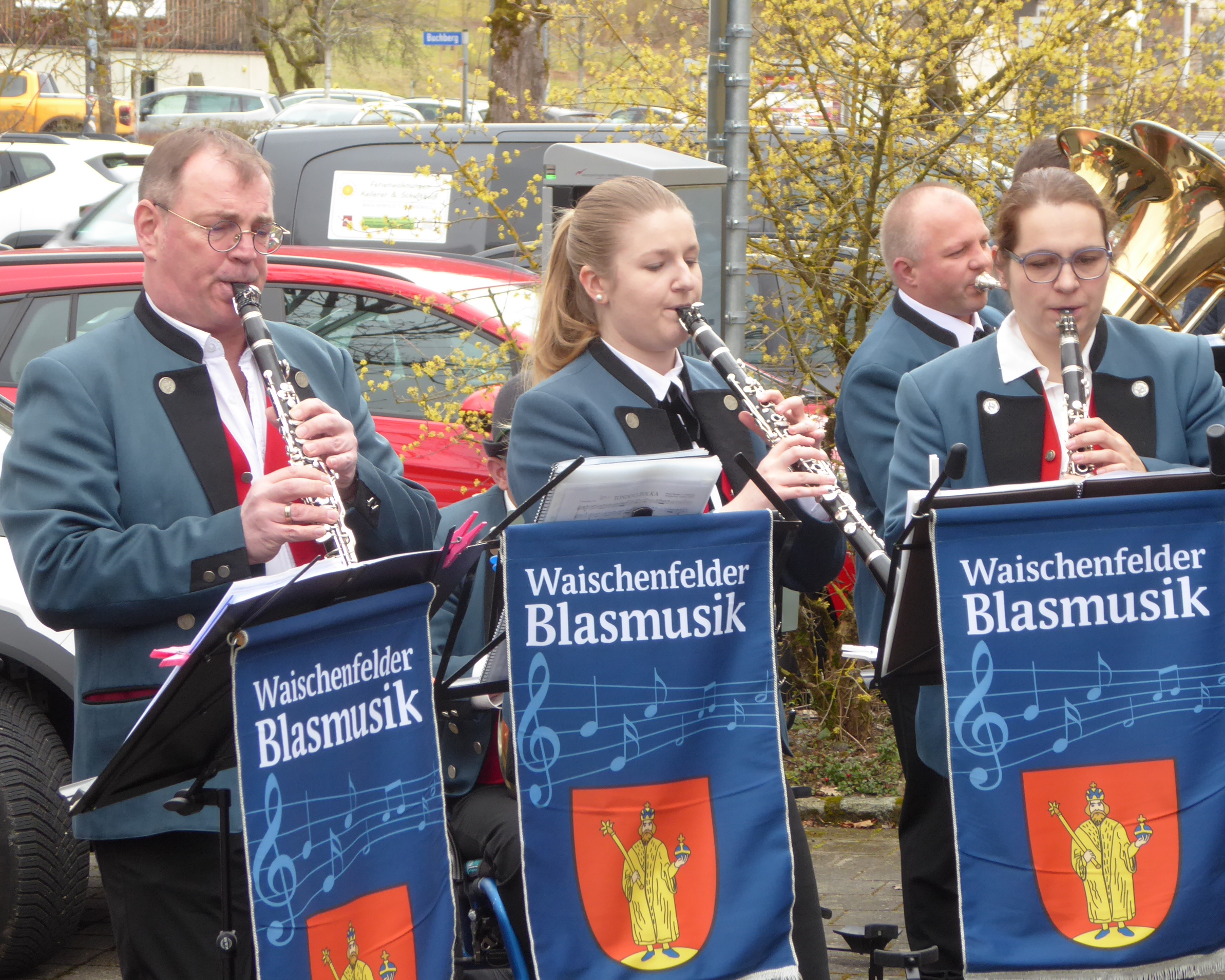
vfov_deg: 11.6
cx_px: 604
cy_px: 491
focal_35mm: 133
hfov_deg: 14.5
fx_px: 4822
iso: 160
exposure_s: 1/60
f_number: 5.1
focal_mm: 20.6
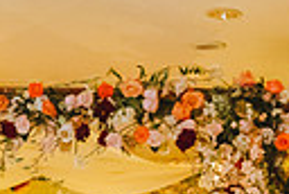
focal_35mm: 181
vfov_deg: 7.3
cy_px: 425
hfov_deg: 11.3
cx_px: 56
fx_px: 1456
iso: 4000
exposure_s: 1/250
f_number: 4.5
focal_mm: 40
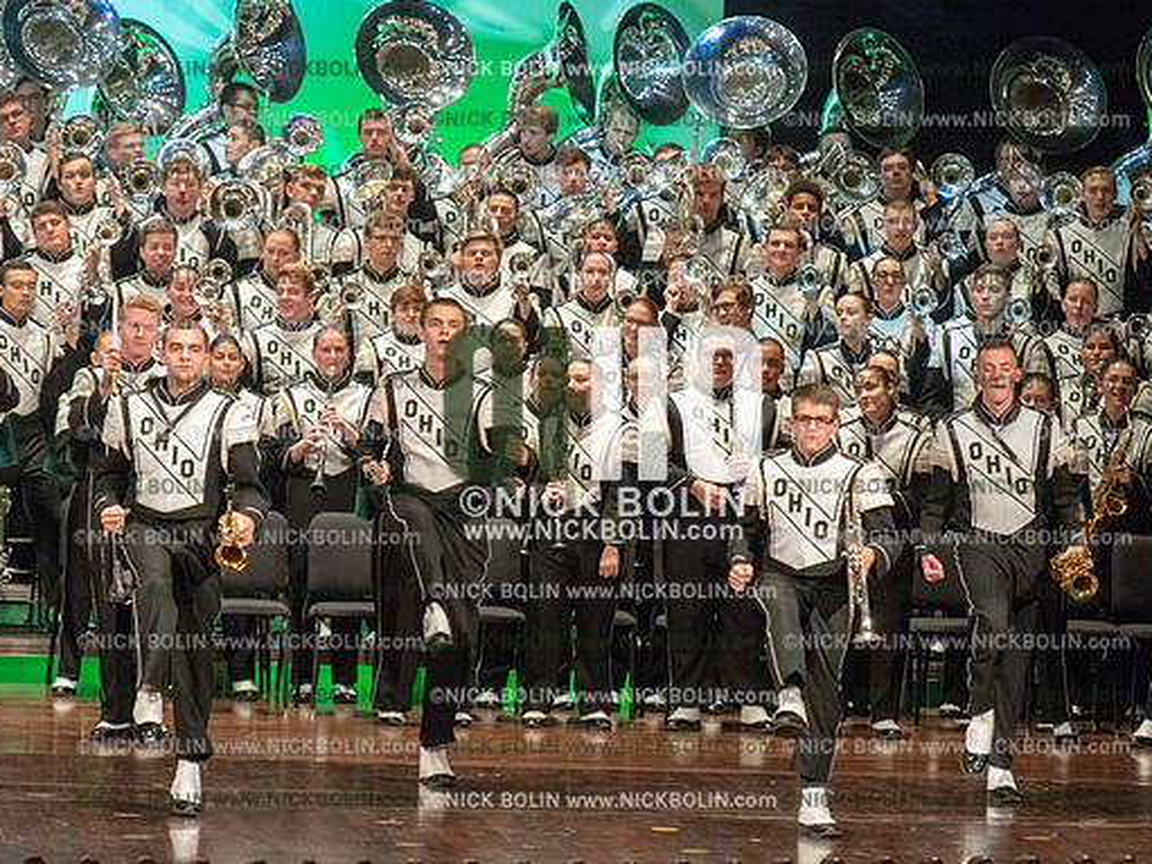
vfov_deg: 6.2
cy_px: 433
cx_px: 602
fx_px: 7985
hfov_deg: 8.3
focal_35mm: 240
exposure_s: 1/320
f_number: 5.6
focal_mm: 220
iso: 8000
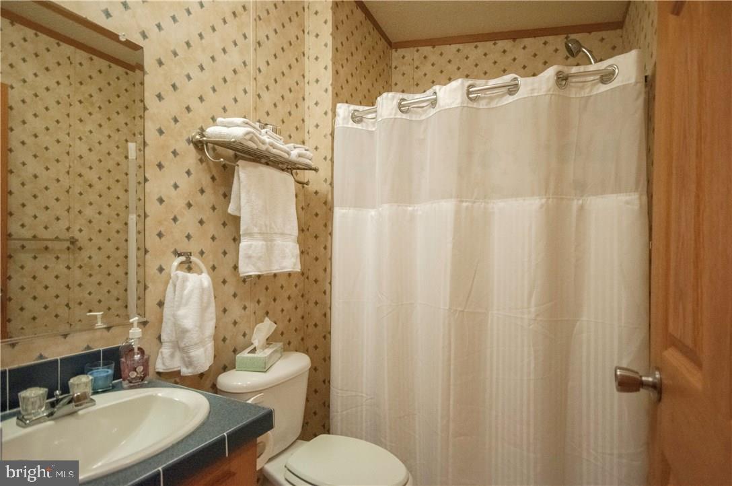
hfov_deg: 85.5
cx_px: 366
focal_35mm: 20
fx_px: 396
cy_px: 243
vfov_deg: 63.1
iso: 3200
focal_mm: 13
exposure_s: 1/500
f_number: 11
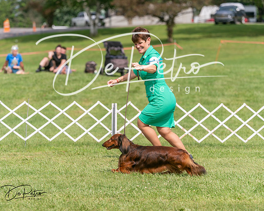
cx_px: 132
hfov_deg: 11.7
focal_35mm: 166
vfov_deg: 9.3
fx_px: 1293
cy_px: 106
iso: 200
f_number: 4.5
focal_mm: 147
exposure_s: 1/1600
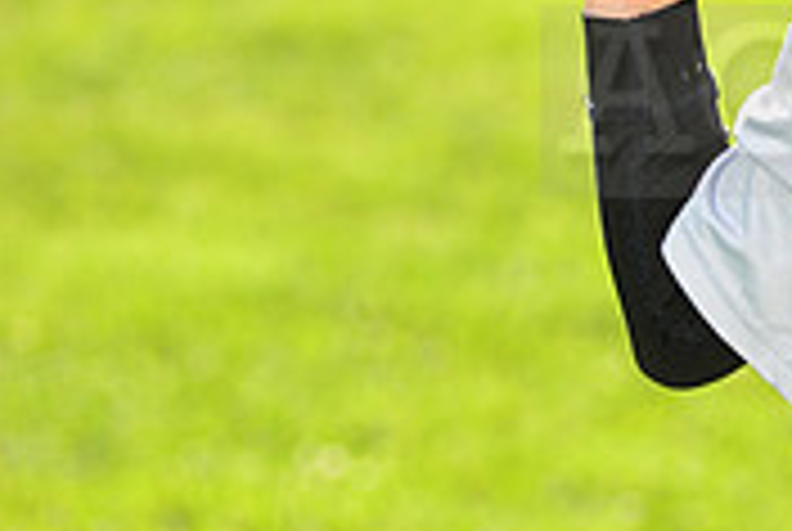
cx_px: 1296
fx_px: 9784
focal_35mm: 444
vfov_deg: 3.1
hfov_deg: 4.6
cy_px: 65
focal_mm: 135
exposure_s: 1/250
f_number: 5
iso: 100
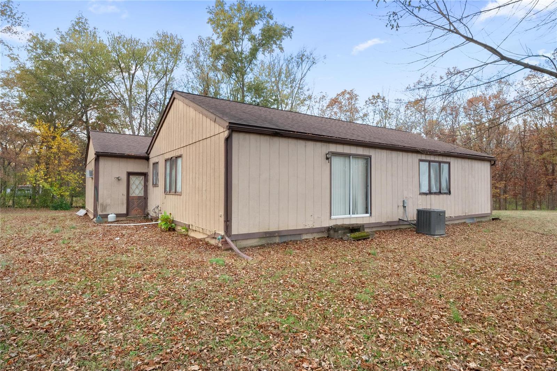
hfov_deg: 84.0
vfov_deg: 61.9
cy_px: 186
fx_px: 309
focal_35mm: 20
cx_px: 278
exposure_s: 1/50
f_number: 9
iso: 400
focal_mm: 10
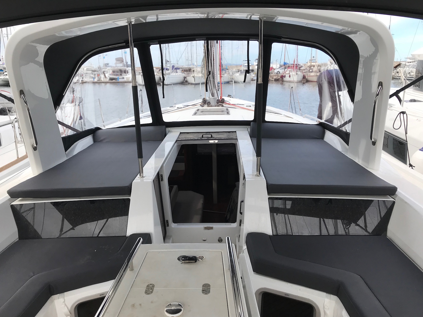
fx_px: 342
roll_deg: +1.0
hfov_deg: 63.4
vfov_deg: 49.7
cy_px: 158
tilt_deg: -15.3
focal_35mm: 28
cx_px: 212
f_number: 1.8
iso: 20
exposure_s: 1/894
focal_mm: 3.99
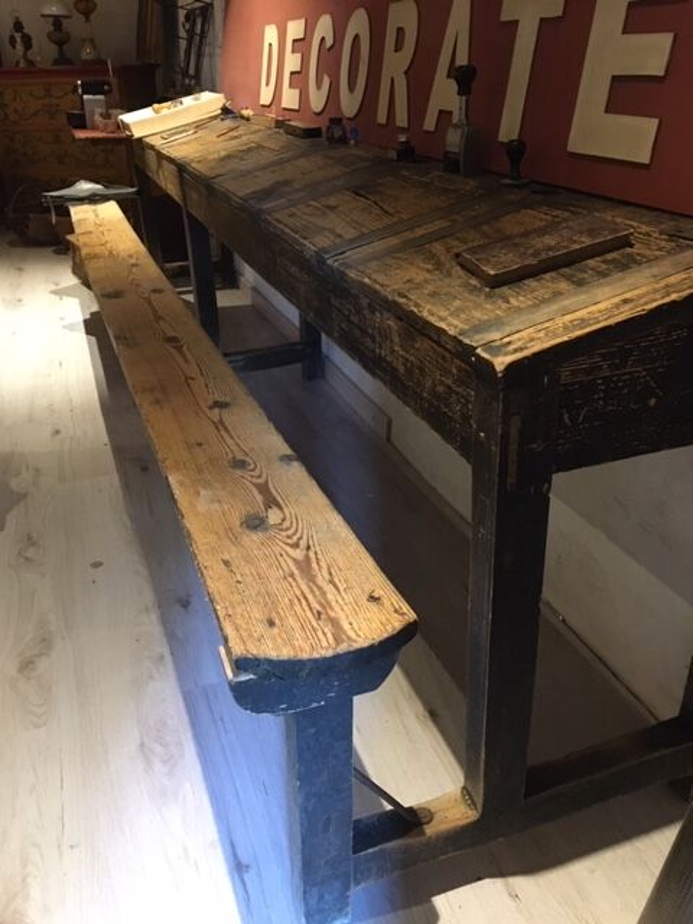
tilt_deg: -25.9
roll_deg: +1.9
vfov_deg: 61.7
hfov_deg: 48.2
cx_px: 346
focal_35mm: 29
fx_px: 774
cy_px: 462
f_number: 2.2
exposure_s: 1/17
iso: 250
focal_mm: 4.15
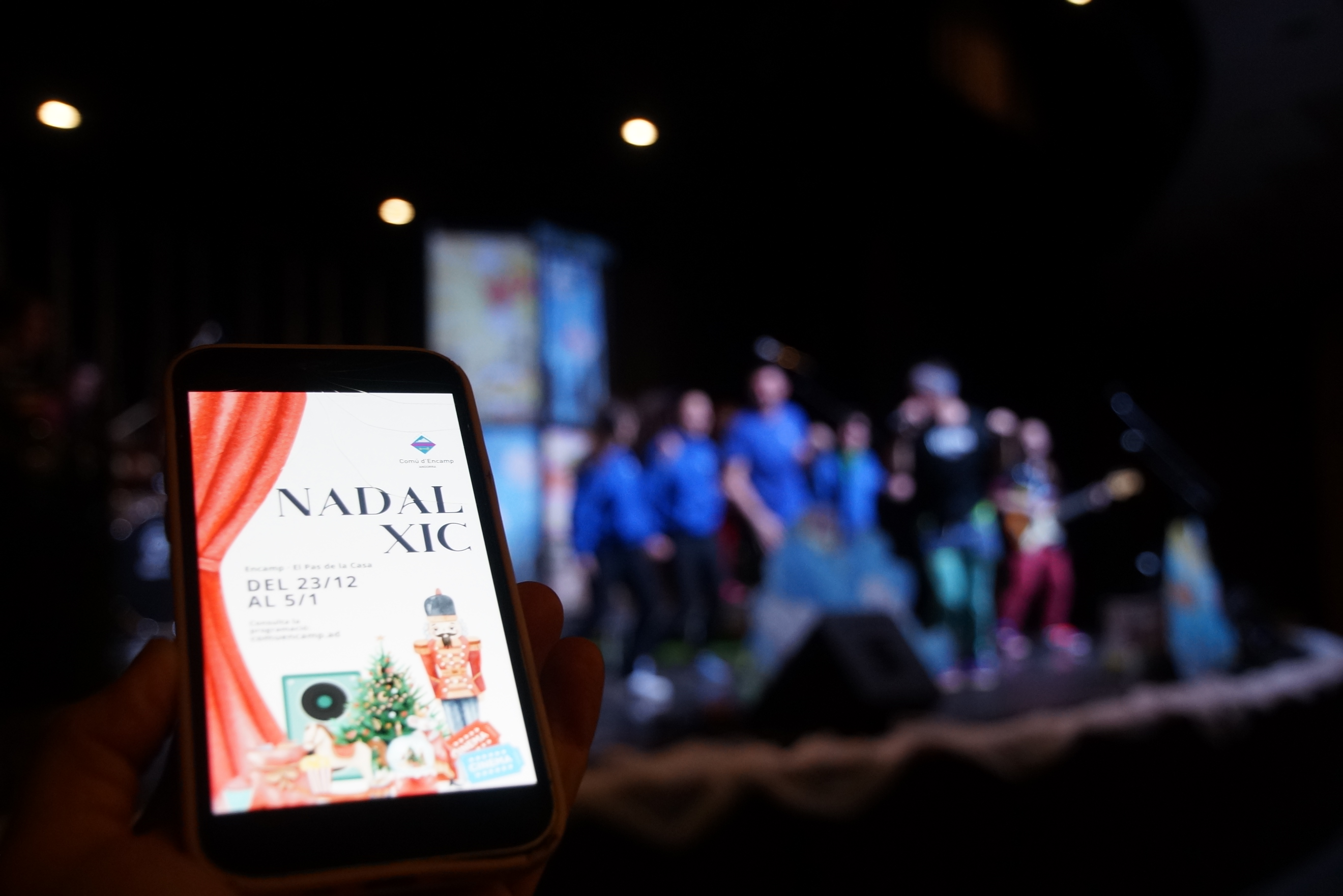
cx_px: 672
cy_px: 448
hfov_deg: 49.6
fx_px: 1455
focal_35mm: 39
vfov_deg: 34.2
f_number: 4
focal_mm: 26
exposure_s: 1/60
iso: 800
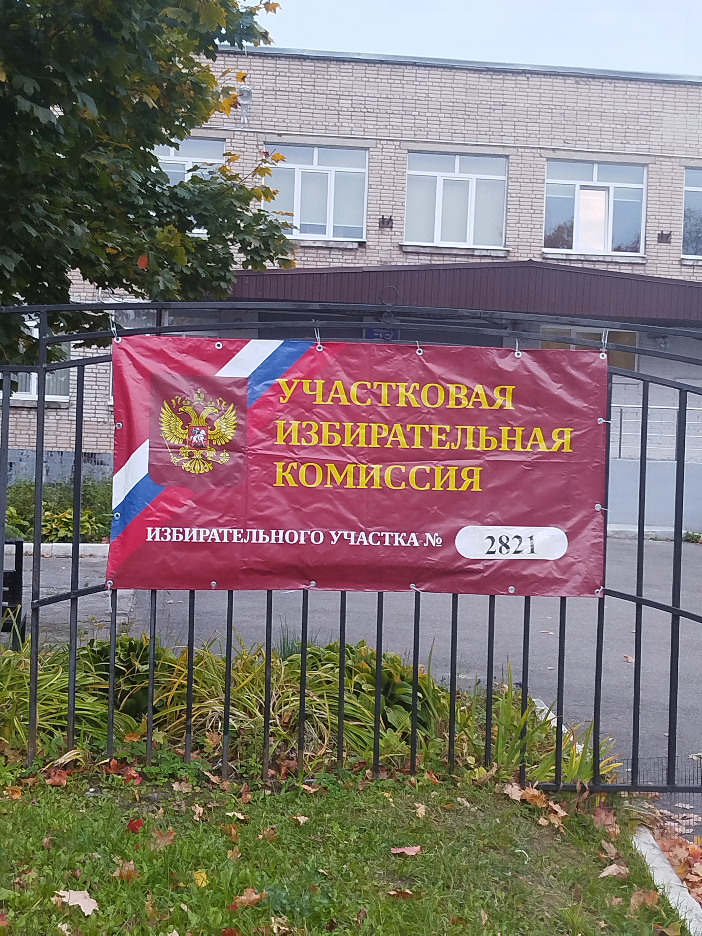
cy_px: 468
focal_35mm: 48
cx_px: 351
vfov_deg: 39.7
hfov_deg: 30.3
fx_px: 1298
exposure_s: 1/50
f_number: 1.7
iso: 100
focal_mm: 5.31
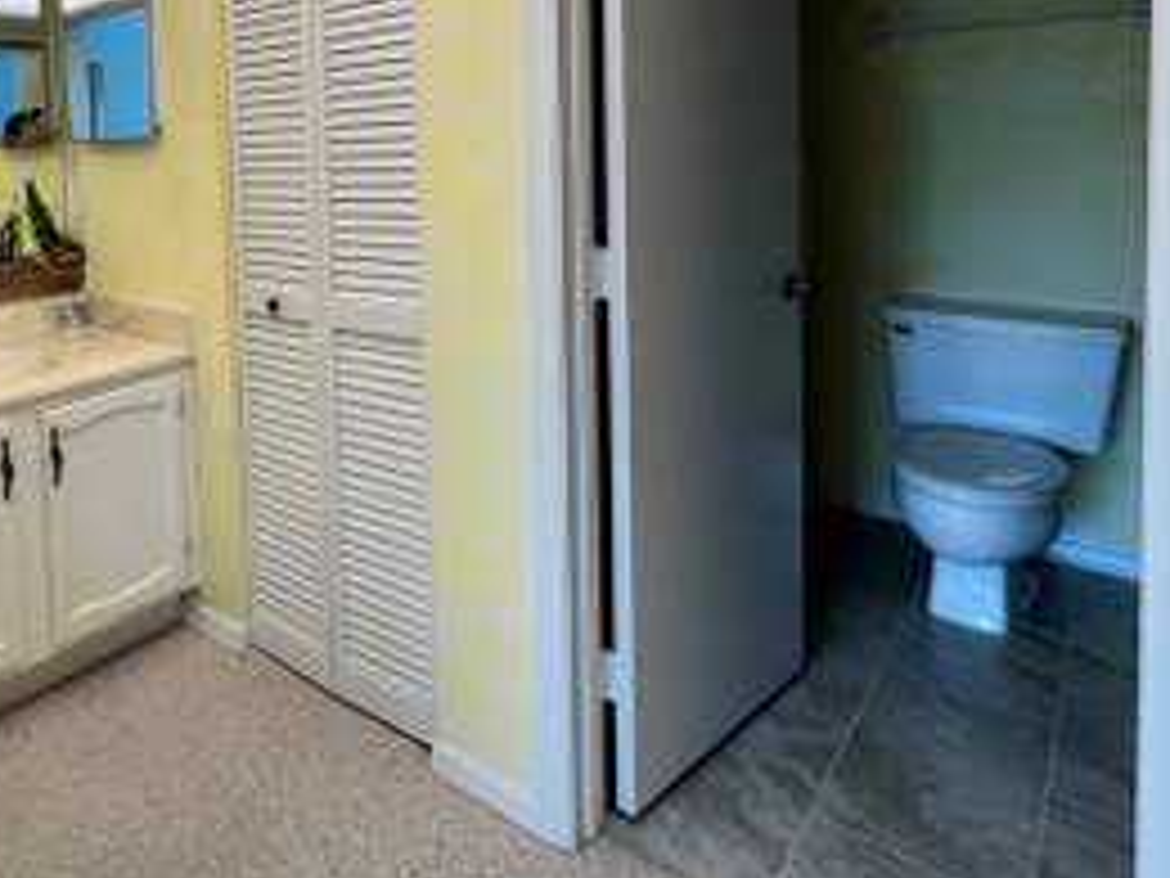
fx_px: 811
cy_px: 194
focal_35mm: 24
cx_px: 288
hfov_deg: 66.9
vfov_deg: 53.6
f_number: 1.8
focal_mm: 1.57
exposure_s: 1/120
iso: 125
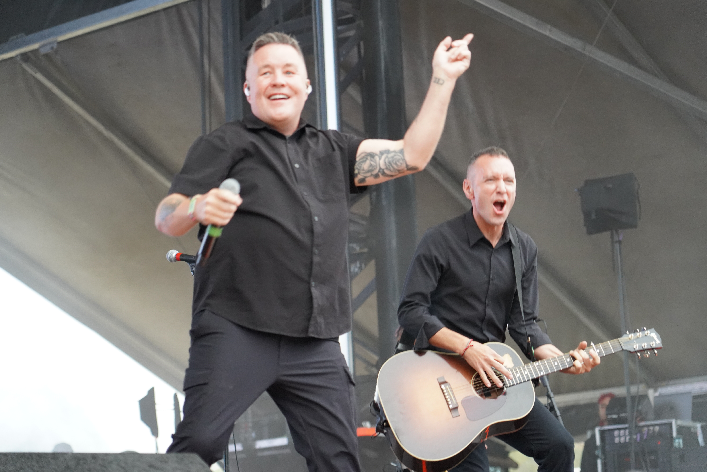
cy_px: 236
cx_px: 354
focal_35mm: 105
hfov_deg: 19.5
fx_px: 2062
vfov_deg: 13.0
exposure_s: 1/160
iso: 5000
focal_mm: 105
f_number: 4
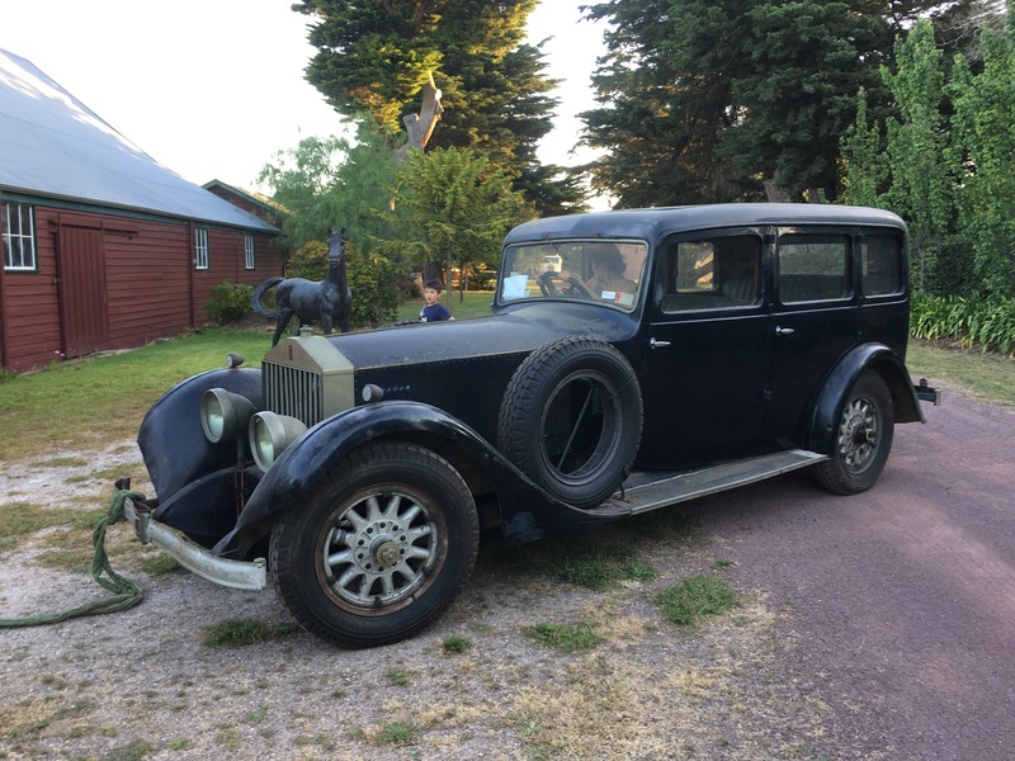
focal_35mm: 29
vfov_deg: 48.2
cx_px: 508
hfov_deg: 61.7
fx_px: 850
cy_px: 380
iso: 25
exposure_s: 1/50
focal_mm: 4.15
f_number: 2.2
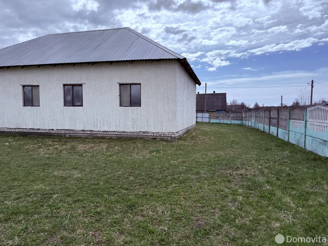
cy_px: 123
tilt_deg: -2.1
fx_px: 227
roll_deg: -0.3
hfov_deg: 71.6
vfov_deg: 56.8
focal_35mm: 24
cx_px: 164
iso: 100
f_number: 1.78
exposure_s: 1/5714
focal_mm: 6.76
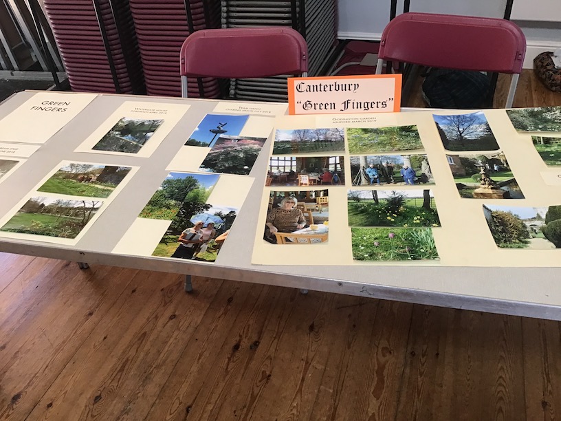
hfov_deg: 58.4
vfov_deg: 45.4
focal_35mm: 31
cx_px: 280
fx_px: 502
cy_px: 210
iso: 100
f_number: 2.4
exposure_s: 1/33
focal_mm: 3.3
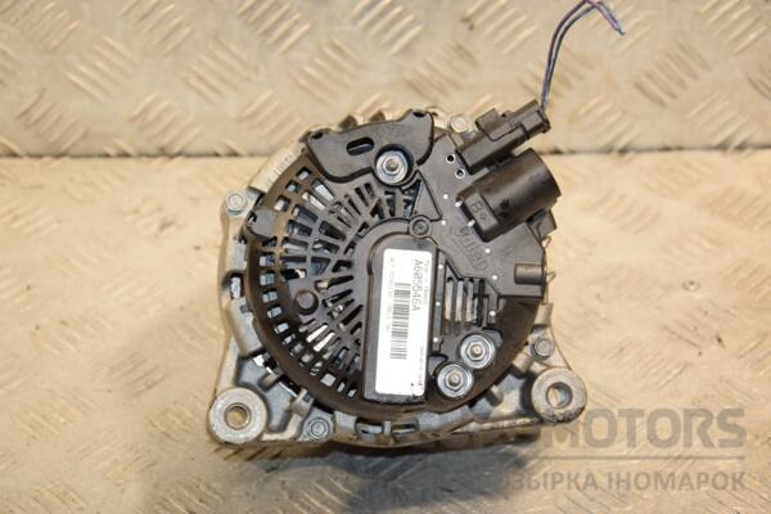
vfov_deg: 13.8
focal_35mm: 99
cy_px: 257
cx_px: 386
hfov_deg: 20.6
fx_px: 2120
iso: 800
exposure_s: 1/200
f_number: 7.1
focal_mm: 66
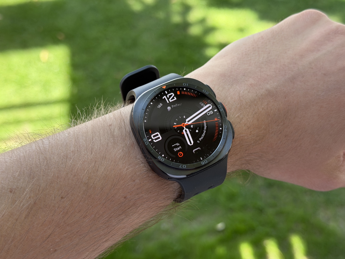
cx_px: 172
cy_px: 130
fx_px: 478
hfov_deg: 39.7
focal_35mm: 48
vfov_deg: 30.3
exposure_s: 1/227
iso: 64
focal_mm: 6.76
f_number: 1.78
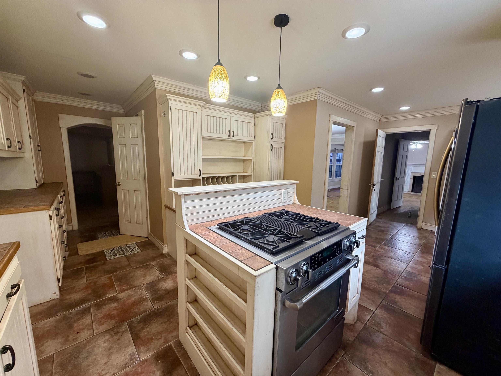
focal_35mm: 14
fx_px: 203
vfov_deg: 85.7
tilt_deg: -7.5
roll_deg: -1.4
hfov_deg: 102.1
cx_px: 250
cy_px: 188
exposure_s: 1/60
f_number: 2.2
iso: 320
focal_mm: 2.22
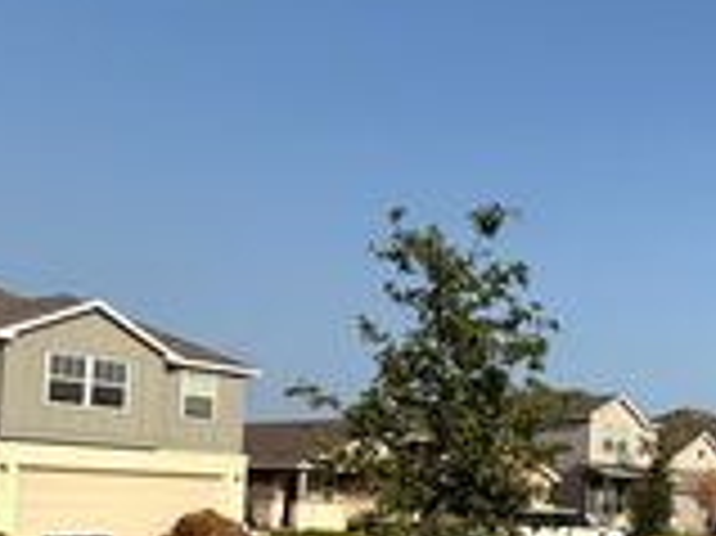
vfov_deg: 31.2
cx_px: 1022
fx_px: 909
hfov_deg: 29.7
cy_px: 493
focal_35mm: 44
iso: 20
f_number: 2.2
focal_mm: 2.22
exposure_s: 1/914
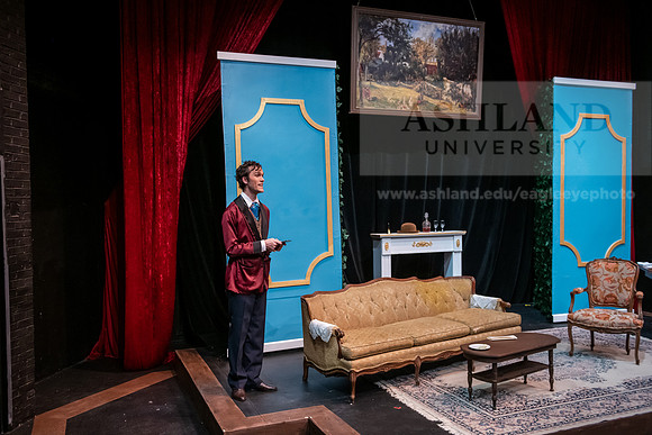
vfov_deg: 41.1
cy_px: 218
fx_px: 580
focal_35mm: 32
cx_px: 326
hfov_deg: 58.7
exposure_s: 1/200
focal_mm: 32
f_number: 3.2
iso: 3200
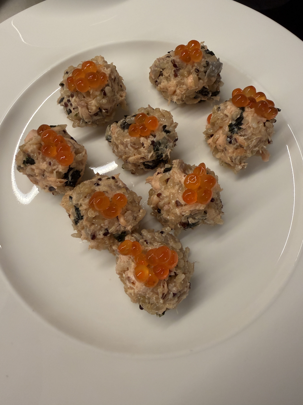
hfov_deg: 56.8
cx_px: 152
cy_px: 202
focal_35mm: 24
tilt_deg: -72.3
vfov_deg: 71.6
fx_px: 280
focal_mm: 2.22
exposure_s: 1/120
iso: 250
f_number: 2.2
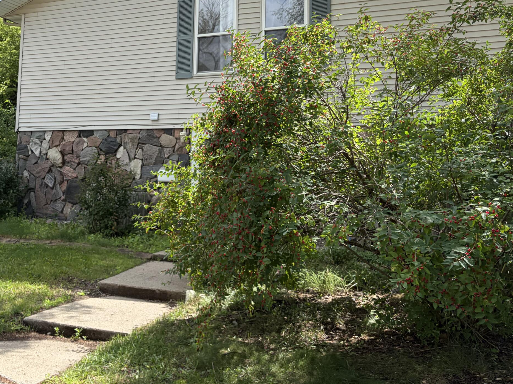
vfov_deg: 33.9
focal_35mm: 42
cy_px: 115
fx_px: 622
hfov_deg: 43.2
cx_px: 122
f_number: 1.6
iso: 64
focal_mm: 5.96
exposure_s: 1/1901
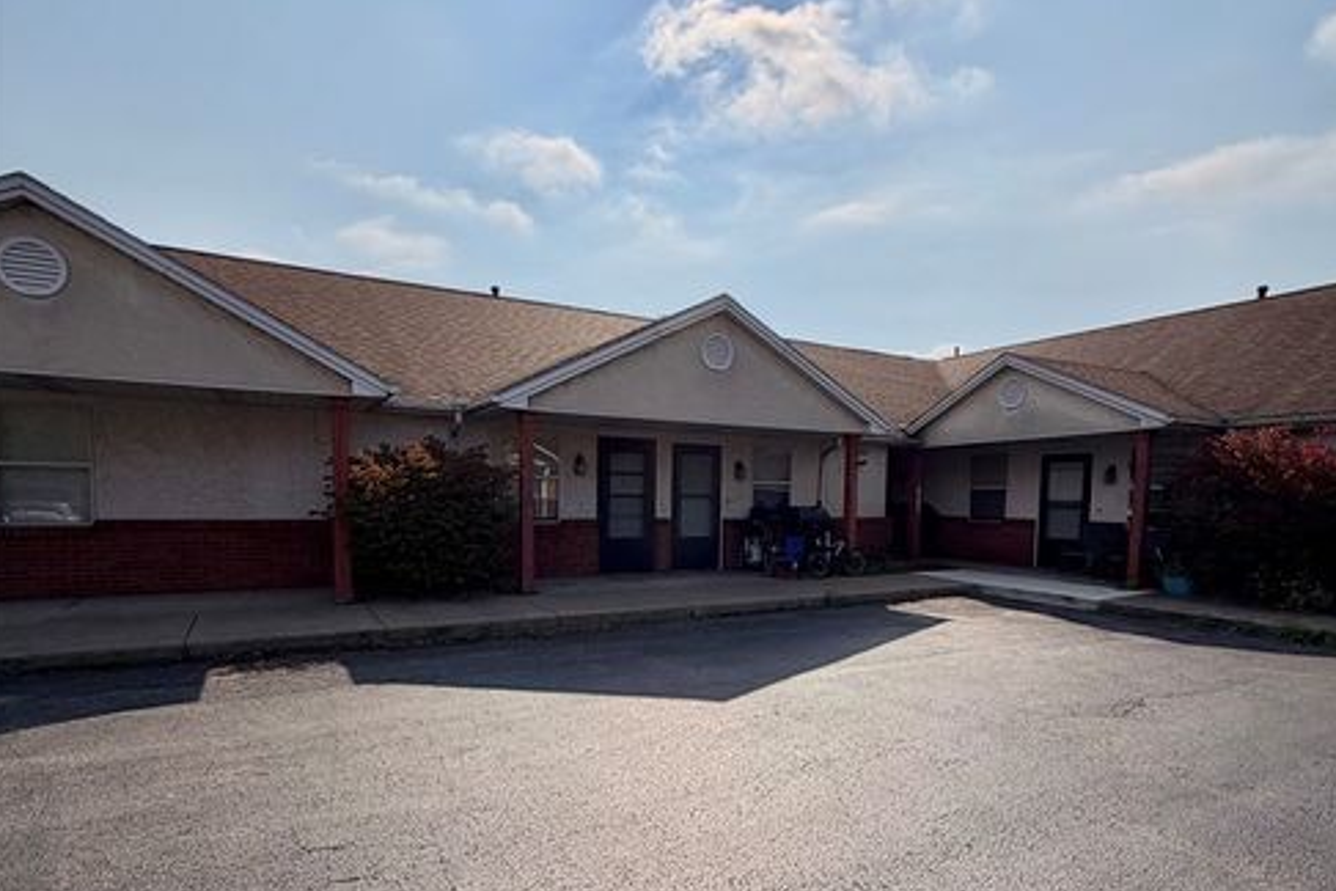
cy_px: 560
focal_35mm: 20
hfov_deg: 84.0
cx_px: 671
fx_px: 742
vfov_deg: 61.1
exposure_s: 1/2841
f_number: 2.2
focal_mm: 2.22
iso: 20
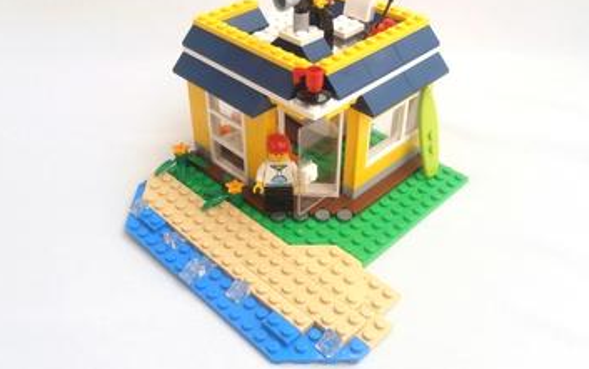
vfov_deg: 32.0
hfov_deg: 49.3
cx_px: 290
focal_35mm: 40
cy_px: 152
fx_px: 642
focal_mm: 6.61
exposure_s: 1/200
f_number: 3.9
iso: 80
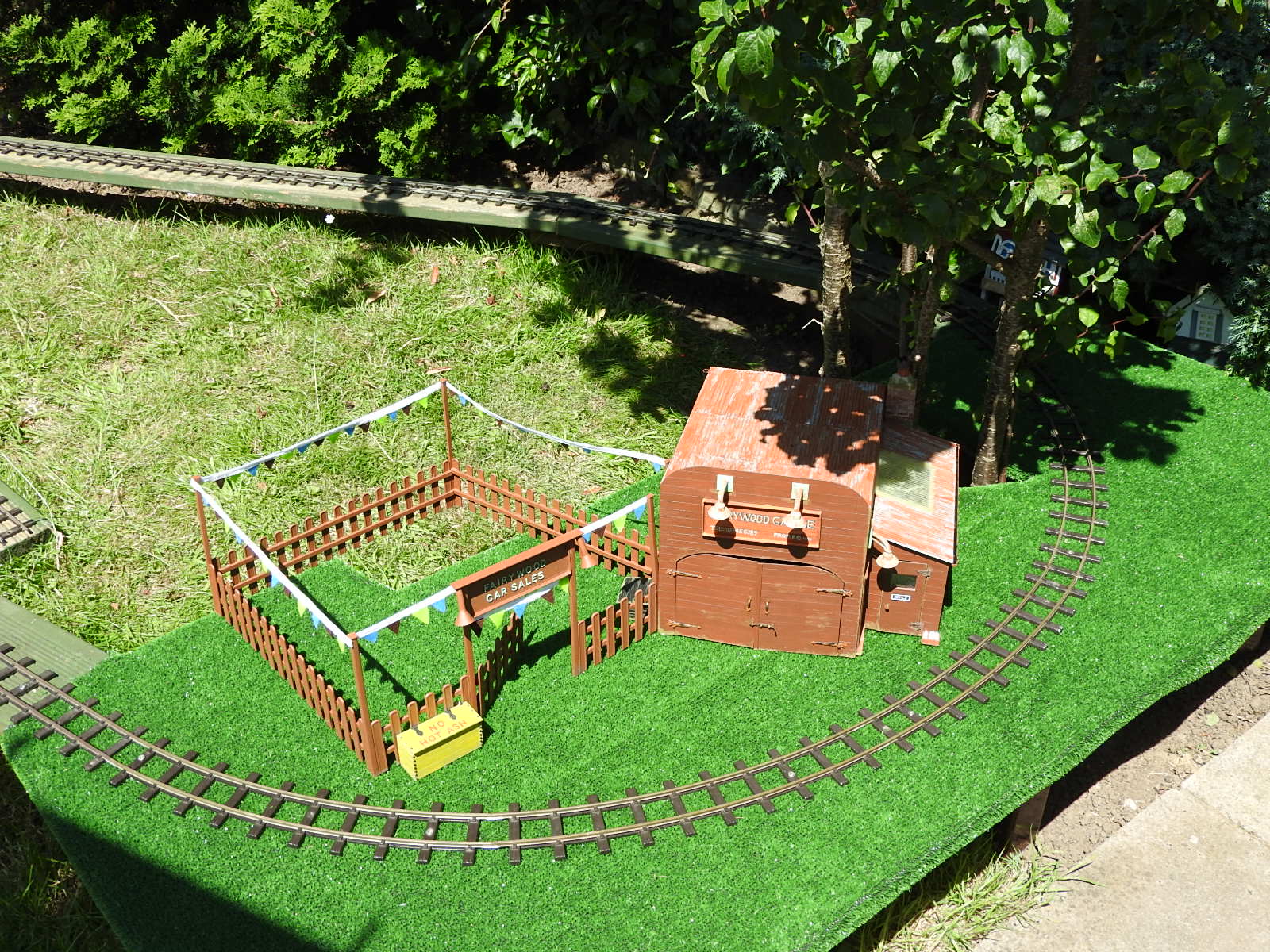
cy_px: 476
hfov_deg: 52.6
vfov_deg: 40.7
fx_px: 1284
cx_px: 635
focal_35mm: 35
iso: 100
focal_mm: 6.3
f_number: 3.8
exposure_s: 1/500
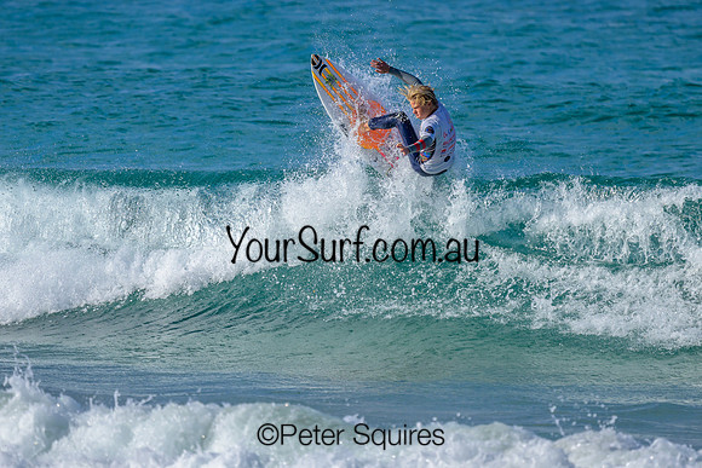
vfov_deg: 1.3
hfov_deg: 1.9
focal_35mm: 1098
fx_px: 21423
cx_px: 396
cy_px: 188
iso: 320
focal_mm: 800
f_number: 6.3
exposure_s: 1/2000
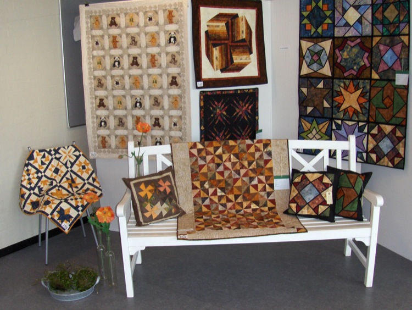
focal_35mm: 41
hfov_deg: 45.7
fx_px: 488
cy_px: 155
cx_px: 206
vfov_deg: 35.2
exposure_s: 1/60
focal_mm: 6.5
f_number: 3.5
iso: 100
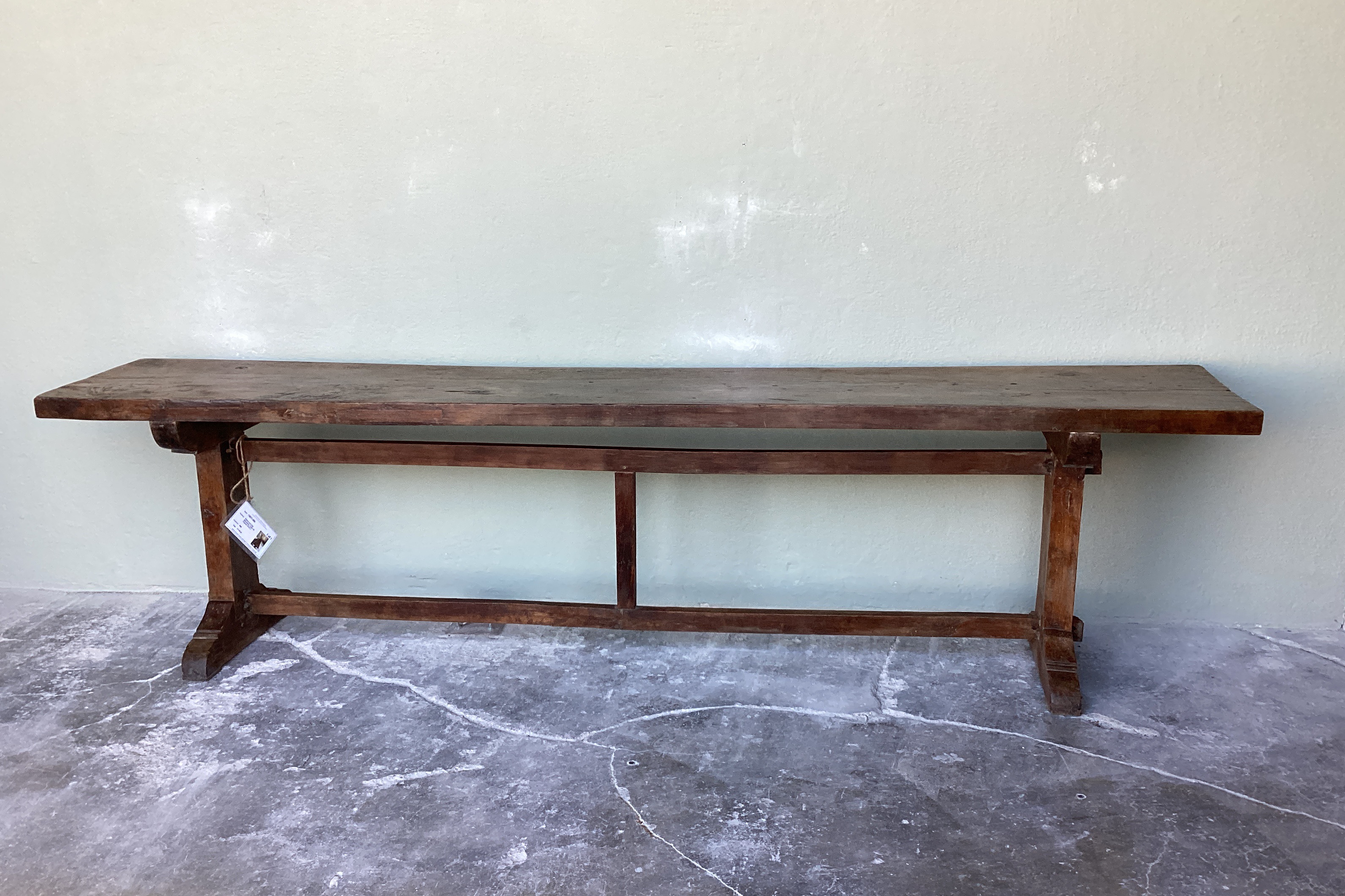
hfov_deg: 57.2
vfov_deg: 40.0
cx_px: 682
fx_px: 1233
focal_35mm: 33
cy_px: 474
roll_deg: +2.2
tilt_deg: -16.7
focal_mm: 3.3
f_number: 2.4
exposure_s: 1/120
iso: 64
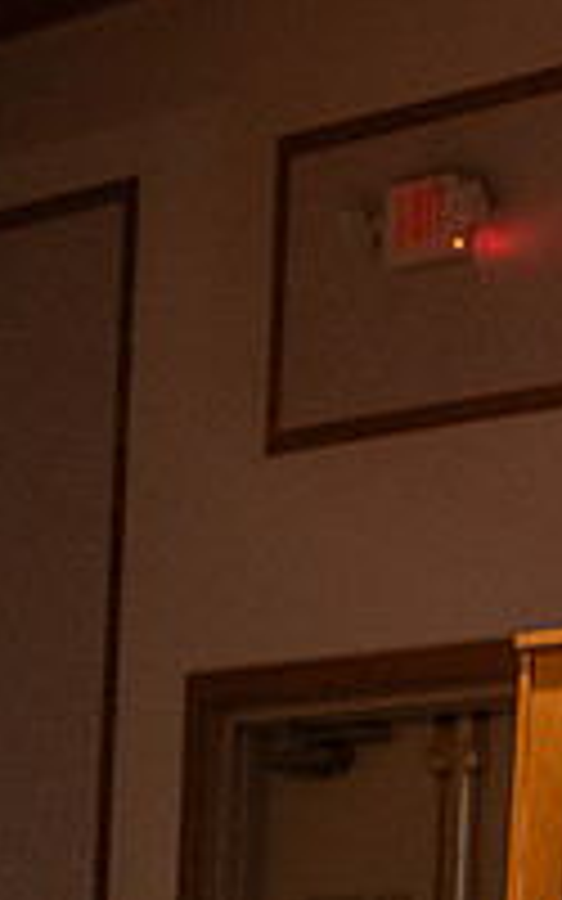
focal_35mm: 207
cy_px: 650
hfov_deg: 6.2
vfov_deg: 10.1
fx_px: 5073
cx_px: 1120
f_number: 2.8
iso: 4000
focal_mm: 70
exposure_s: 1/160
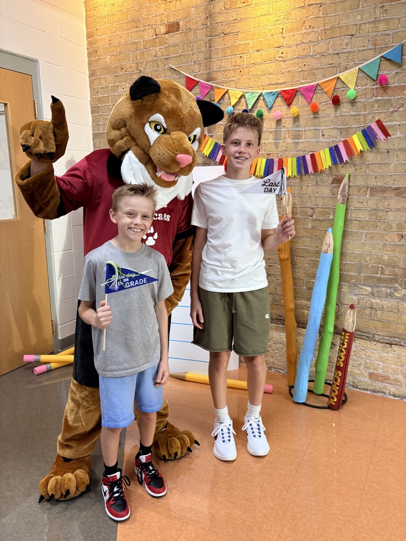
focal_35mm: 26
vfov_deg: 67.3
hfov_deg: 53.1
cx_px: 203
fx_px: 407
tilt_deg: -8.9
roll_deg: -2.8
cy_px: 270
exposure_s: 1/60
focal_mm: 5.96
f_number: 1.6
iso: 200
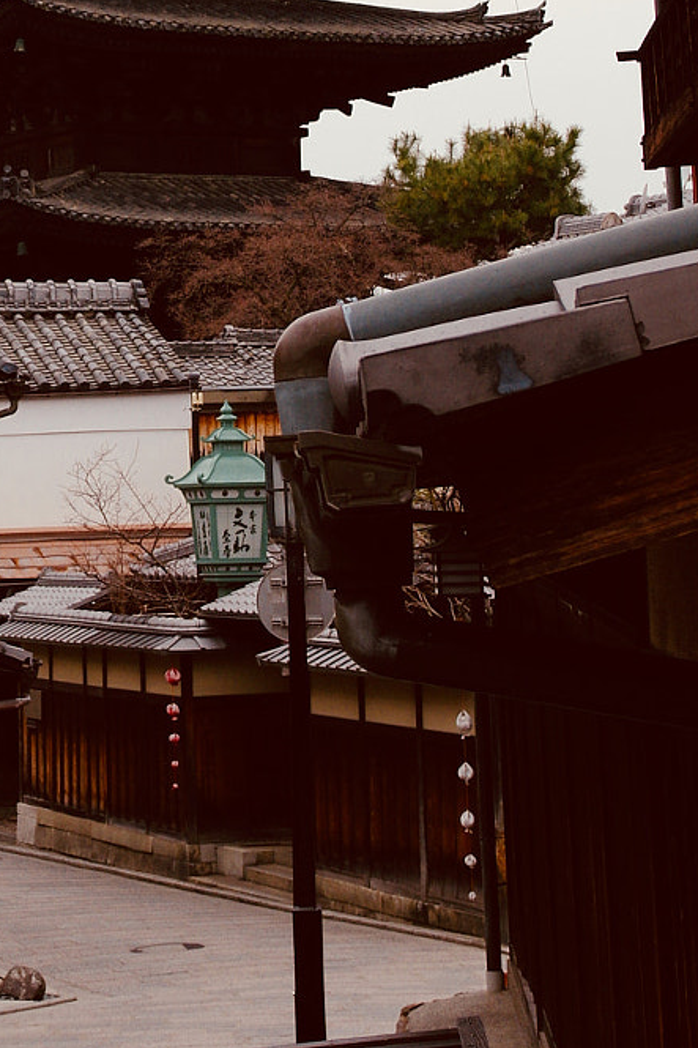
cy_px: -30
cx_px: -3
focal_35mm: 101
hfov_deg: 13.4
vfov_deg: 19.6
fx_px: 2939
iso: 200
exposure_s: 1/125
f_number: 6.3
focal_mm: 28
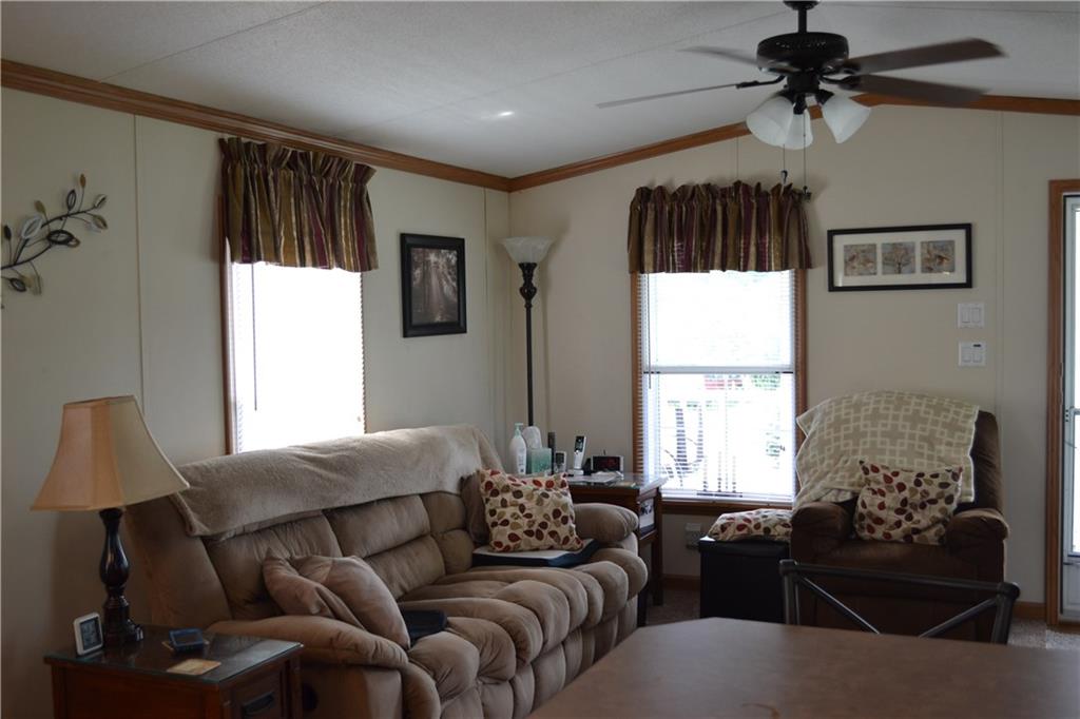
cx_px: 540
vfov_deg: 36.8
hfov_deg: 53.1
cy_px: 360
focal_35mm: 36
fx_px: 1080
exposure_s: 1/100
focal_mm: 24
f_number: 4
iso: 400
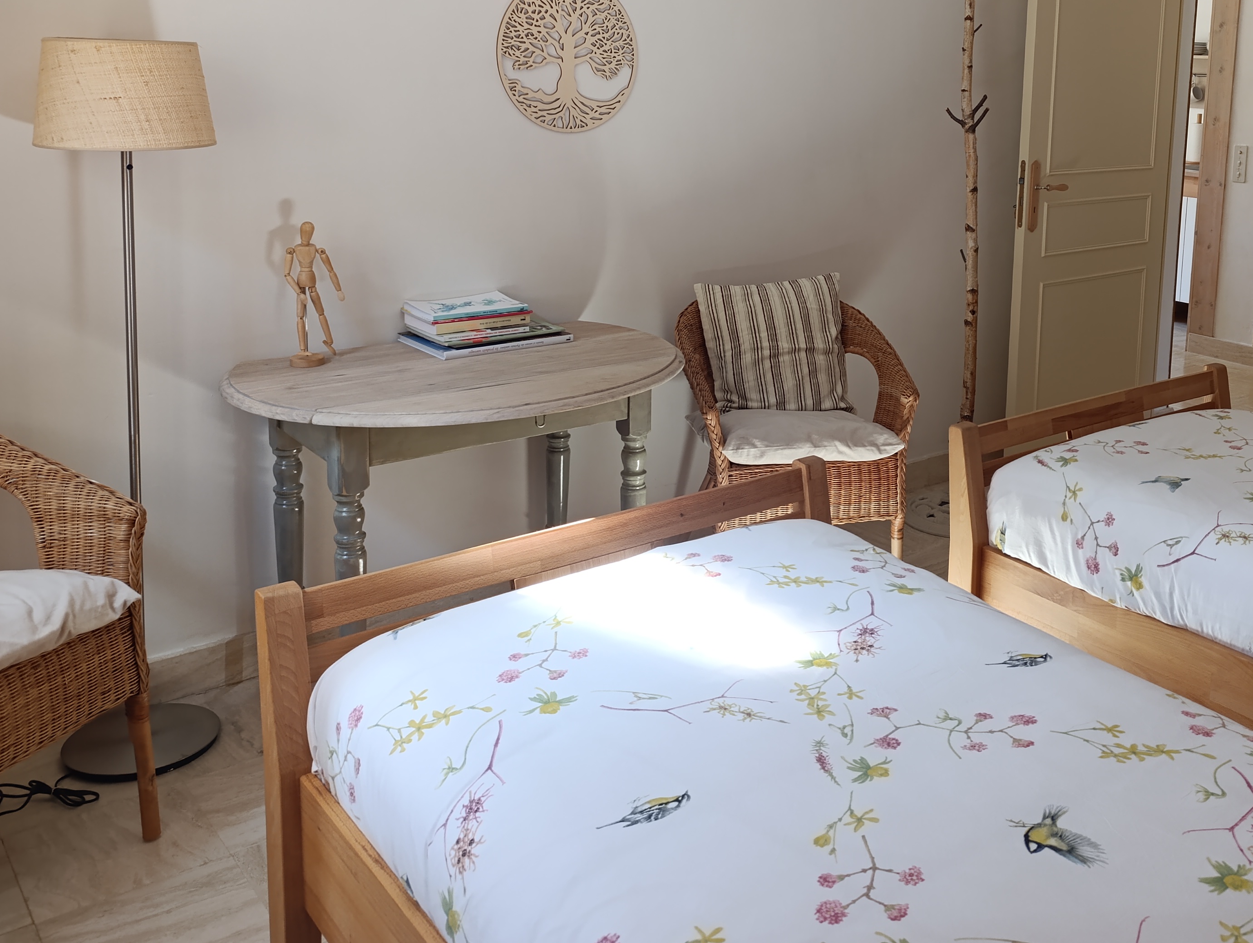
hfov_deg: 52.2
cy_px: 257
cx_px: 890
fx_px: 1232
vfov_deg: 40.9
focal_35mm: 34
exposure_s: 1/100
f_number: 1.6
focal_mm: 6.14
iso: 400
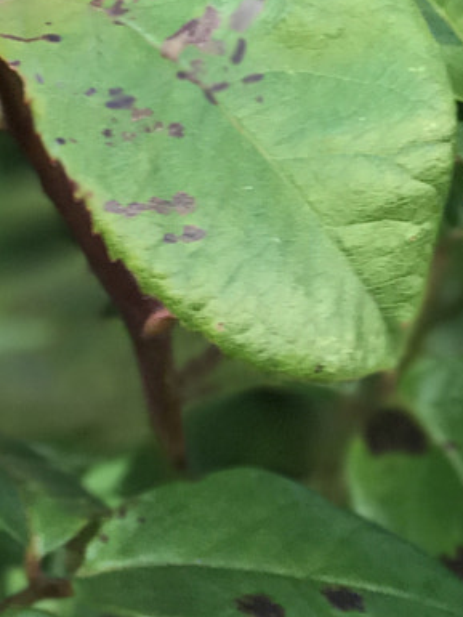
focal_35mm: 237
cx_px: -359
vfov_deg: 8.3
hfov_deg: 6.2
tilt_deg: -27.0
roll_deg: -6.0
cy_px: 554
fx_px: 4224
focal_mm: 6.6
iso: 32
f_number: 2.8
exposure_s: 1/100
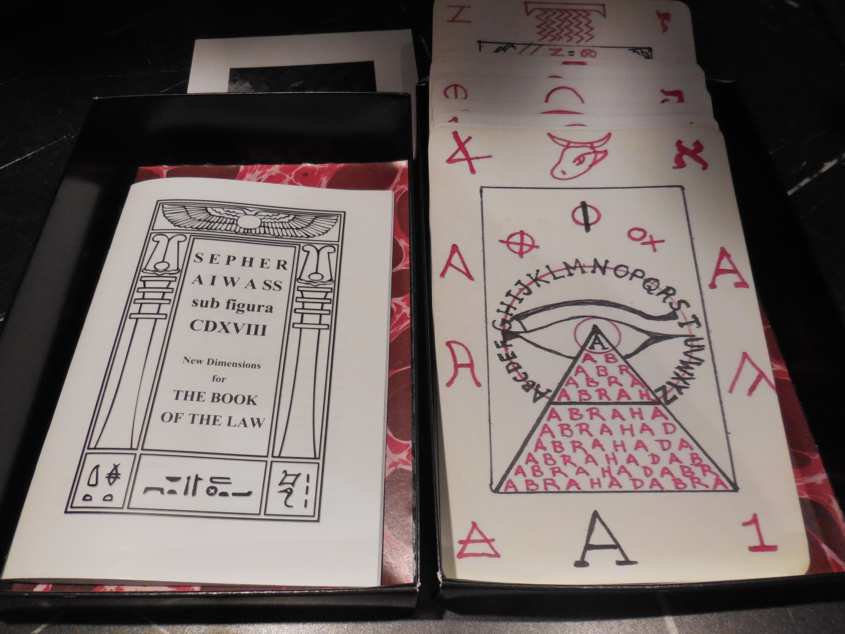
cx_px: 422
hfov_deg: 69.4
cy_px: 317
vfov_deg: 54.9
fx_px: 610
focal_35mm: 25
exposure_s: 1/250
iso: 500
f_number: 3.1
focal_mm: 4.5
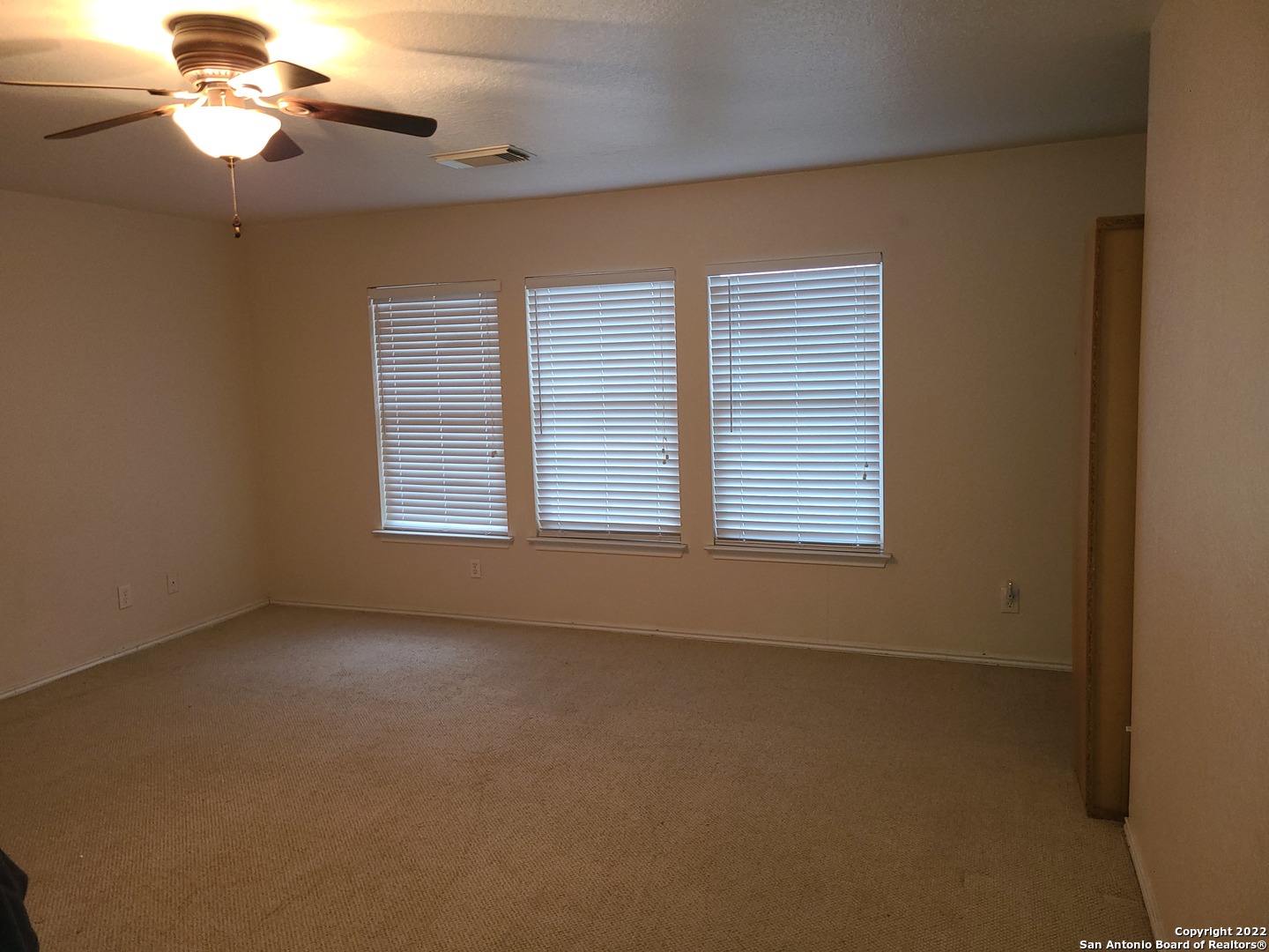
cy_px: 476
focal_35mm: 26
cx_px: 634
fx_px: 953
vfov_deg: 53.1
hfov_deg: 67.3
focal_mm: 5.4
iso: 125
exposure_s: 1/24
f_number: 1.8
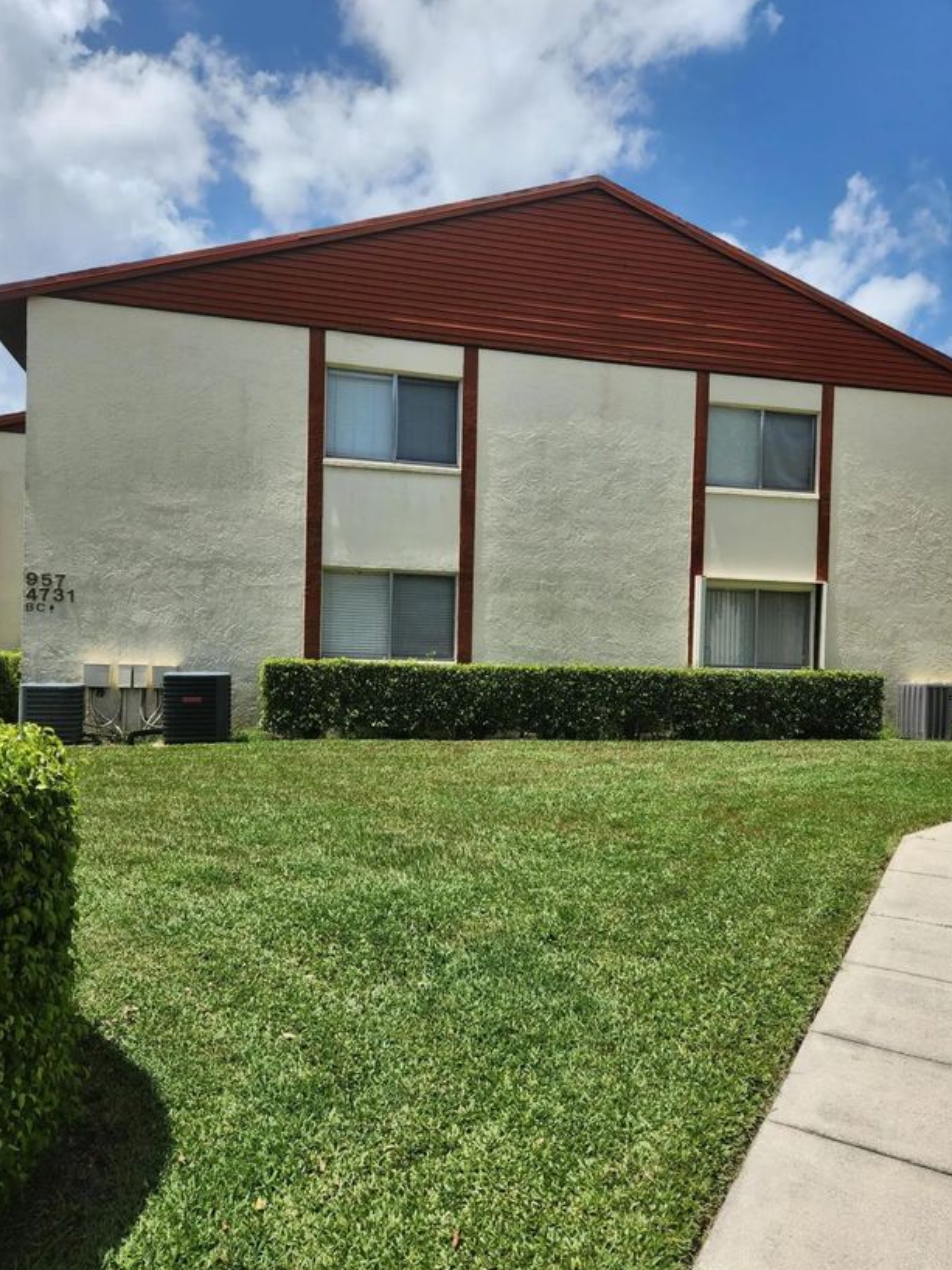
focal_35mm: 24
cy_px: 658
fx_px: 881
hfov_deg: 56.8
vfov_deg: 71.6
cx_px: 489
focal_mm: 5.4
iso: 20
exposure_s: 1/2228
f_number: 1.8
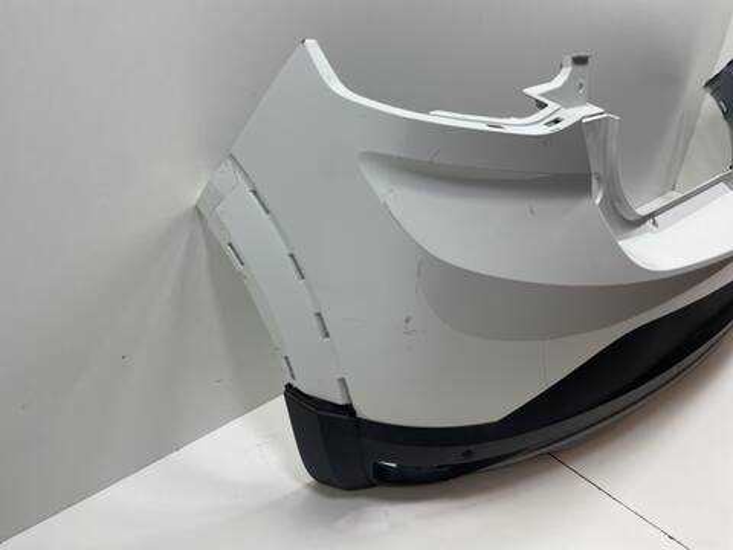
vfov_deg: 53.1
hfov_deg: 67.3
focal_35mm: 26
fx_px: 551
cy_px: 275
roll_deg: -4.4
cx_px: 366
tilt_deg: -29.8
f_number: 1.6
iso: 80
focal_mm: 4.2
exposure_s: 1/100
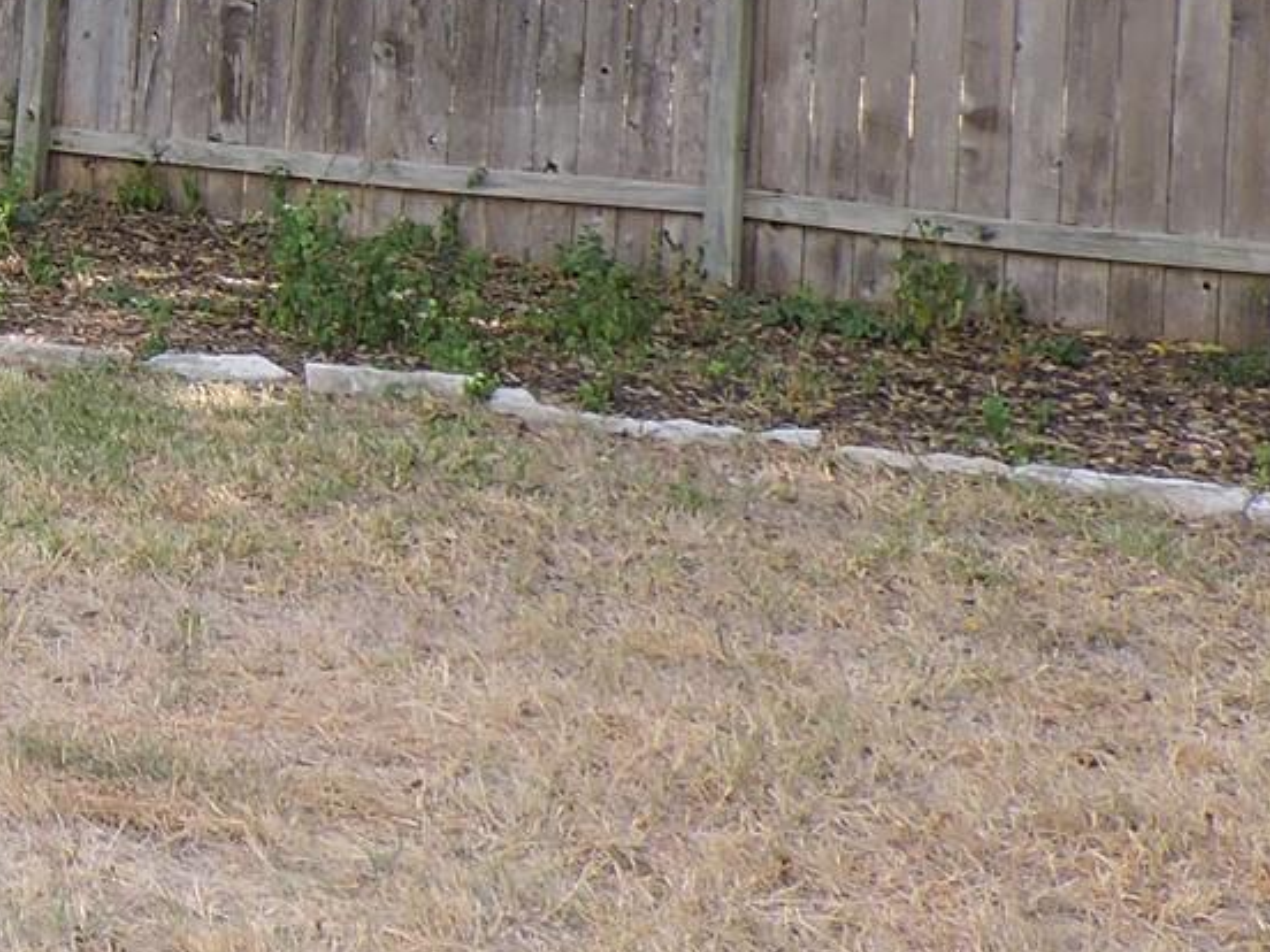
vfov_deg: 15.8
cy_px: -253
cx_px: -969
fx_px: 3265
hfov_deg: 17.9
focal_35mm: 89
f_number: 3
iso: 100
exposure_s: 1/160
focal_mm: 4.3
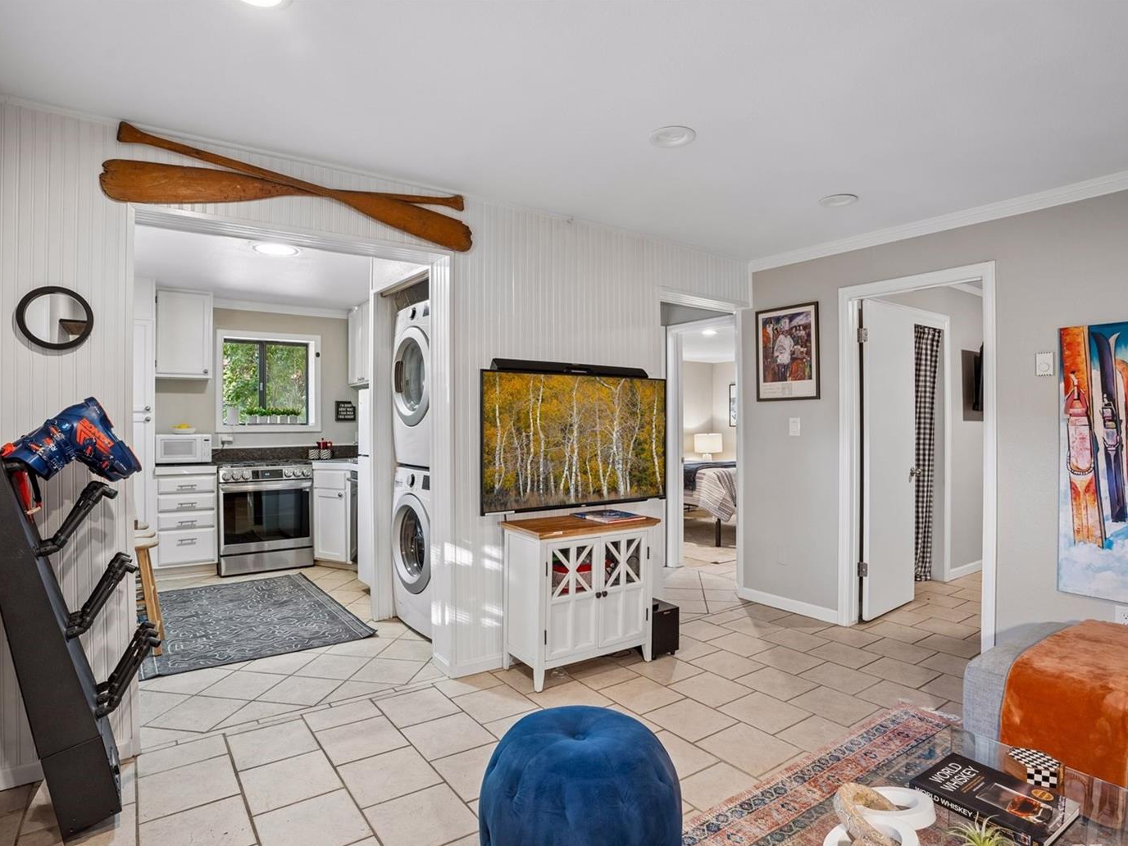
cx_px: 548
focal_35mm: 19
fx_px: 619
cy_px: 434
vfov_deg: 68.7
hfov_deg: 84.6
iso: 400
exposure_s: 1/4
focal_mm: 17
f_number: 9
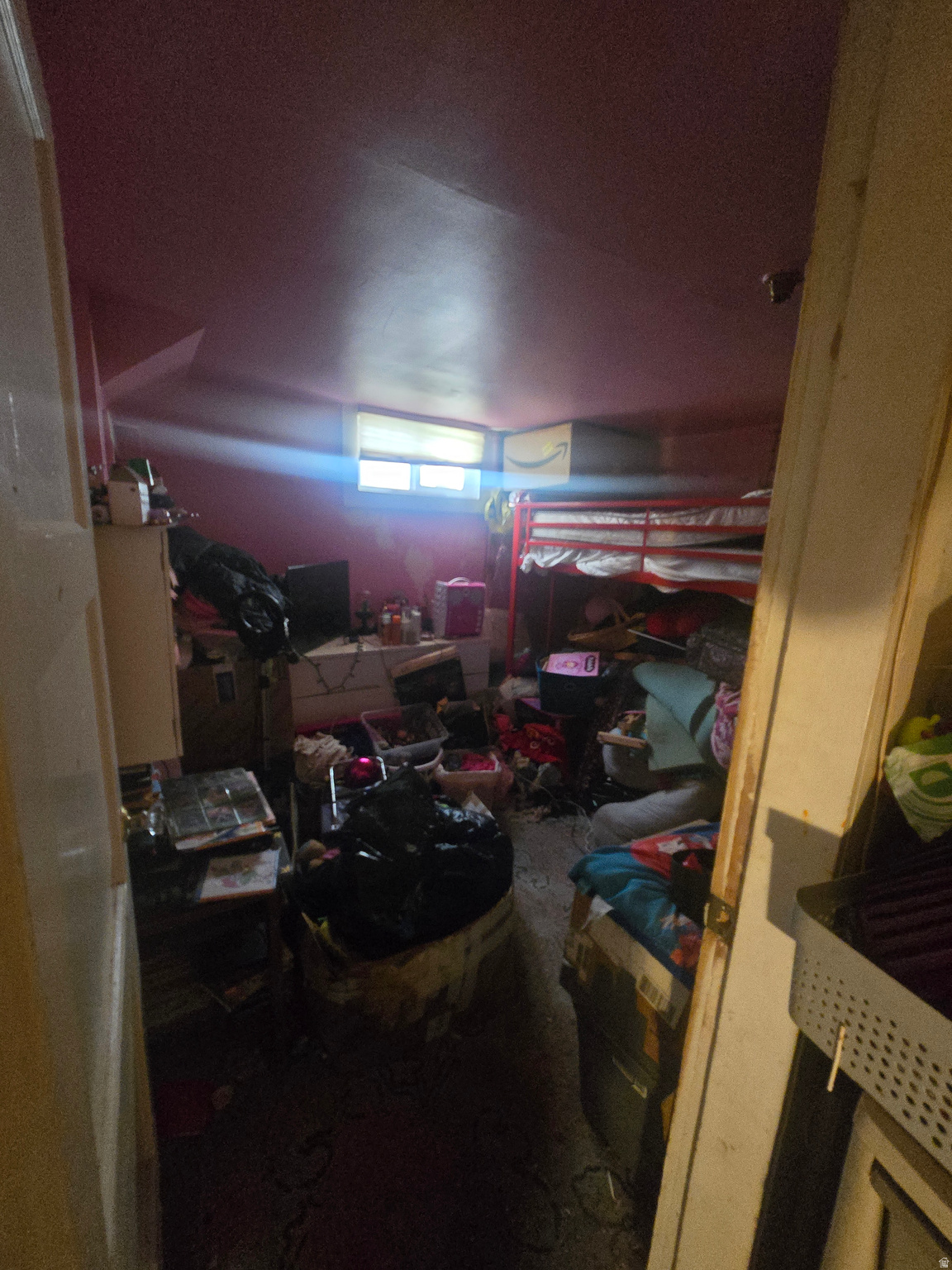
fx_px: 477
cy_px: 635
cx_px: 476
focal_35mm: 13
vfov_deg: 106.2
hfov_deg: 89.9
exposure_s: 1/30
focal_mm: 2.2
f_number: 2.2
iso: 1250
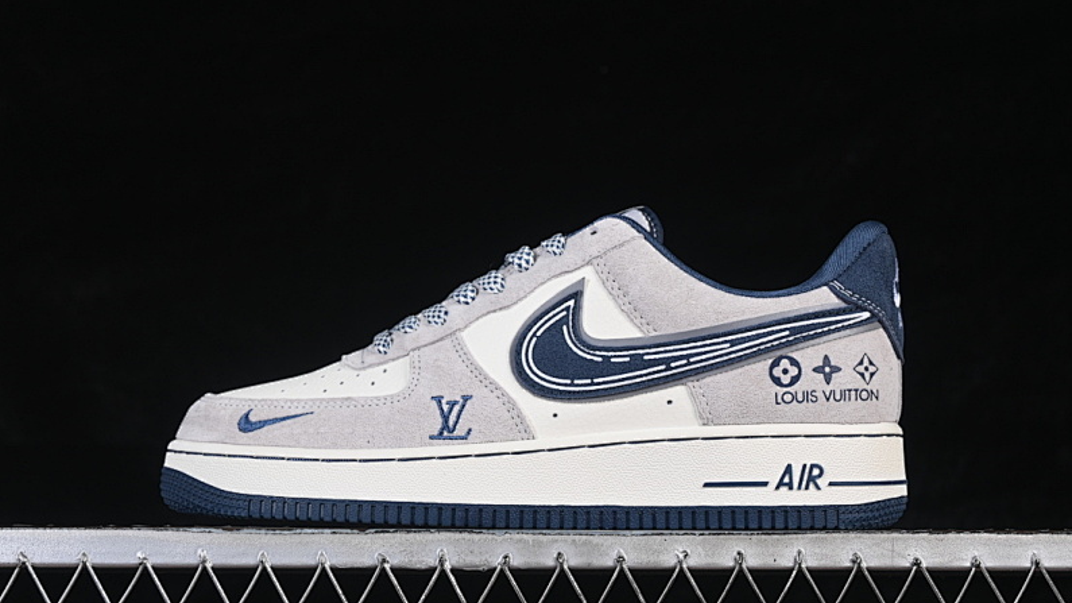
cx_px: 537
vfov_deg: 15.3
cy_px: 303
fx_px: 2245
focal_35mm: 79
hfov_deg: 26.9
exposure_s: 1/80
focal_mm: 50
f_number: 8
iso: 160
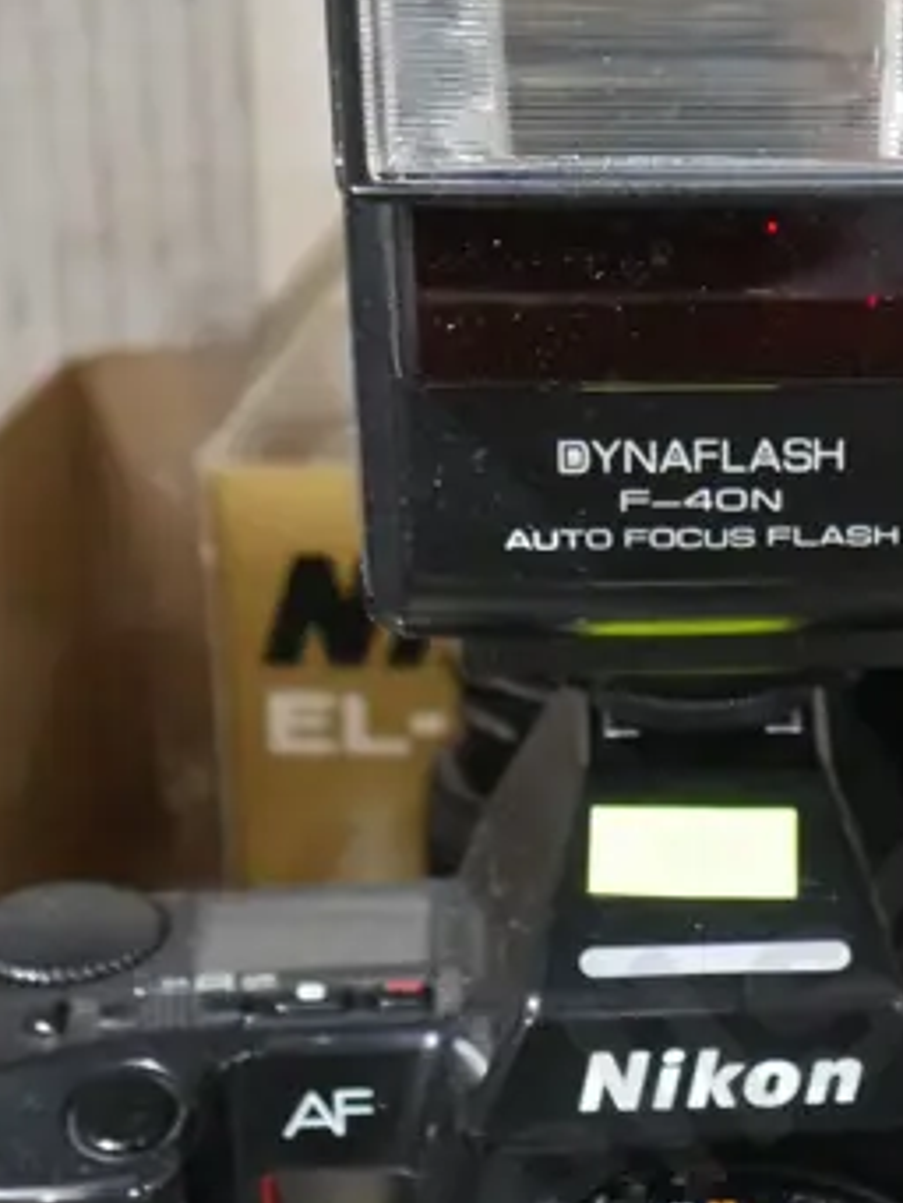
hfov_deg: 12.6
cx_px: 1122
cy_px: 778
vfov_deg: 17.2
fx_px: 3963
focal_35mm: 114
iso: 3200
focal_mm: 19
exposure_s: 1/50
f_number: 4.1
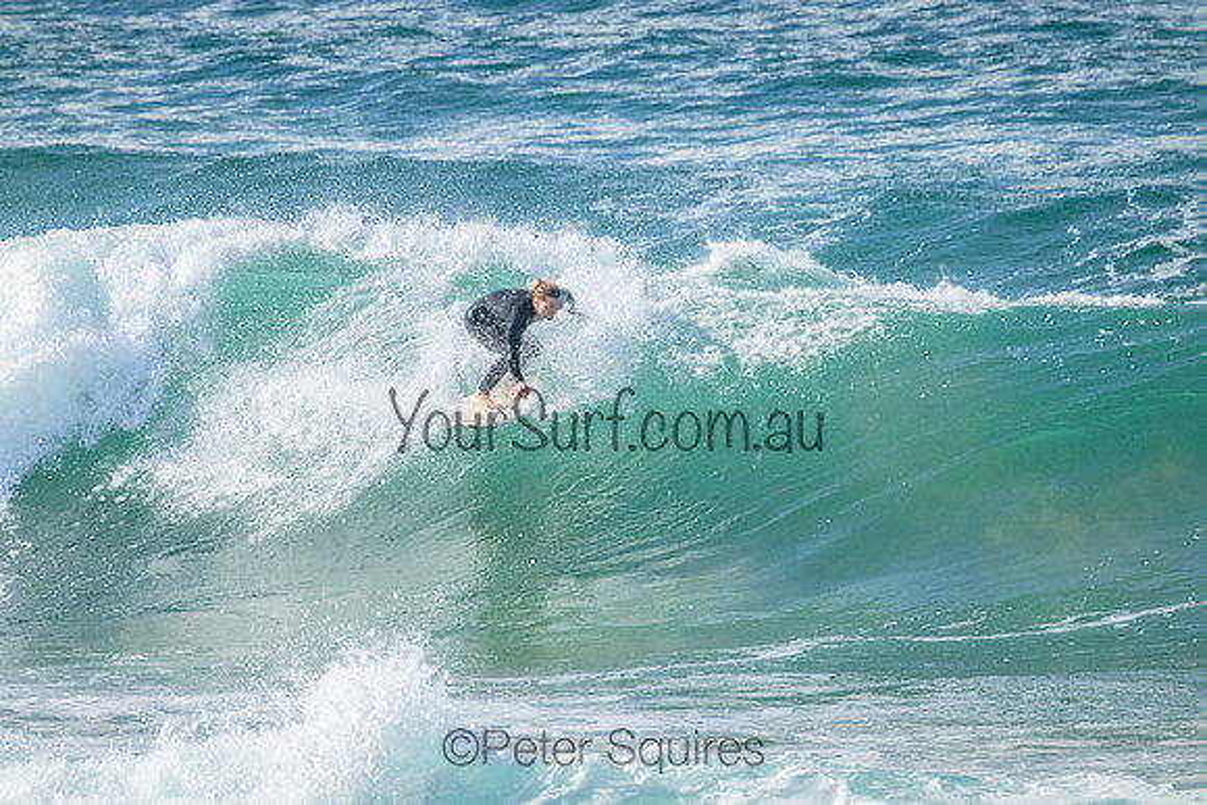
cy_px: 402
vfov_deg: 1.7
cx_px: 604
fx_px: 26827
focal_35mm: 800
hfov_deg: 2.6
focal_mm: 800
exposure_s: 1/1600
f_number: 11
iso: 3200
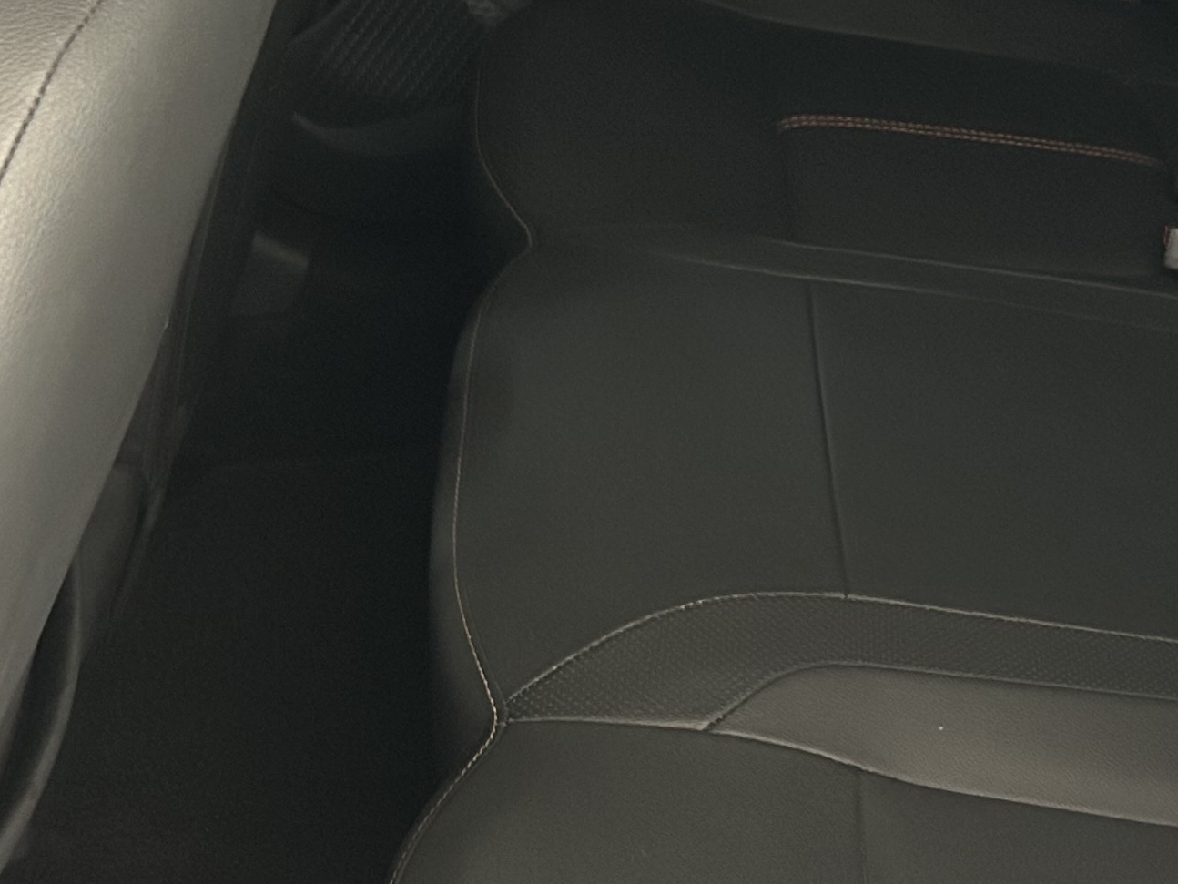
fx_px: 2757
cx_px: 898
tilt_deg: -24.7
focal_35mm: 81
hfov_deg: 23.8
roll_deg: +3.1
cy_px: 127
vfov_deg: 18.0
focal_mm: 5.7
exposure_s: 1/30
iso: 1000
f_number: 1.5
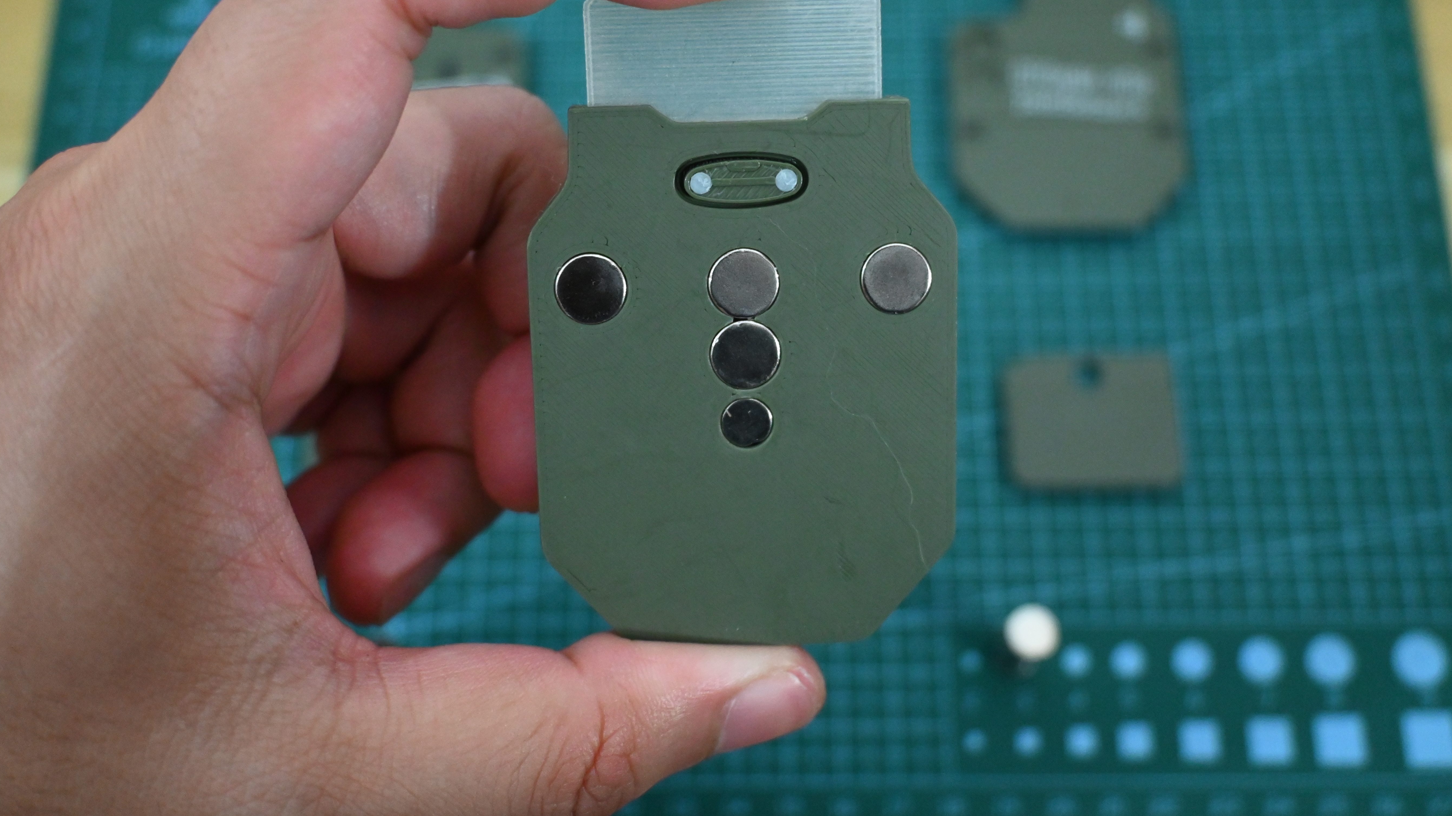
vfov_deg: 30.4
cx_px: 713
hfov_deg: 51.6
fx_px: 1501
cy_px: 336
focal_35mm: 39
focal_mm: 24
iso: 3200
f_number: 4.2
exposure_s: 1/80
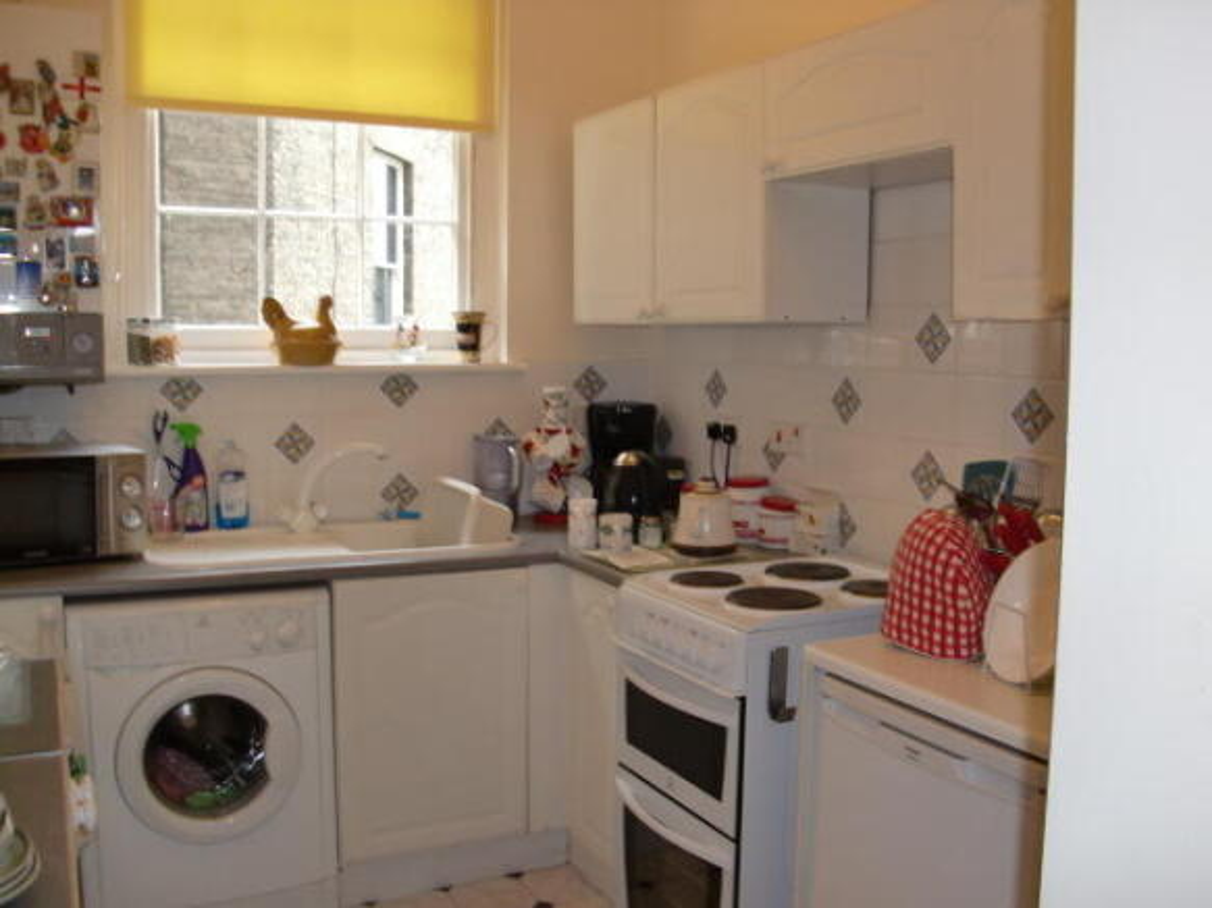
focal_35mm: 36
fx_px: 1260
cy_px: 454
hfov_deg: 51.4
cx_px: 606
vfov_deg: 39.6
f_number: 2.8
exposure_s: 1/60
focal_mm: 6.3
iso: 160
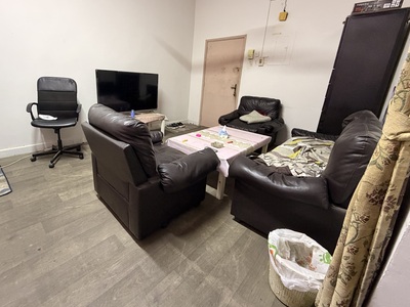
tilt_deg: -16.4
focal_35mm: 16
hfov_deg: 93.9
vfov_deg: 77.8
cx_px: 177
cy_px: 135
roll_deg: -2.4
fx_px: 190
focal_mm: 2.22
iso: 500
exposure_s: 1/60
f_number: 2.2
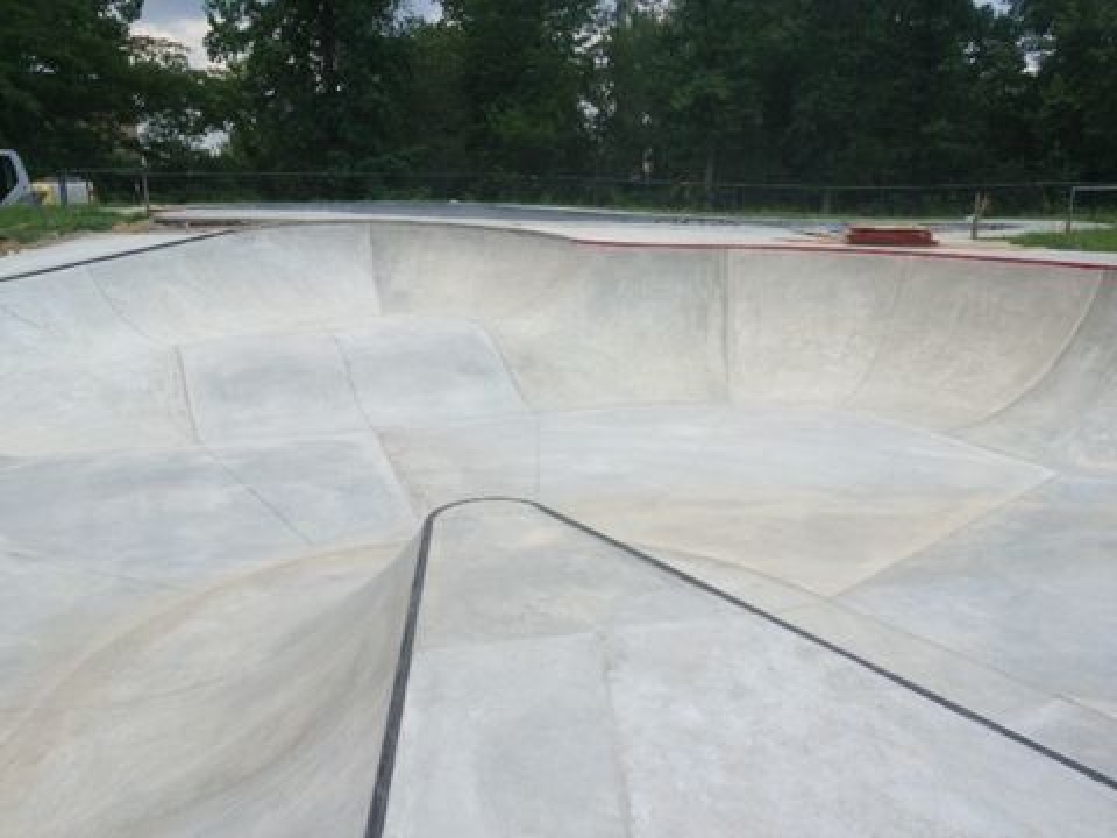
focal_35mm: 33
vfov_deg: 42.9
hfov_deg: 55.4
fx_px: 1065
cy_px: 419
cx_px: 558
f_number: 2.4
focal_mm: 4.12
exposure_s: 1/2008
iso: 50
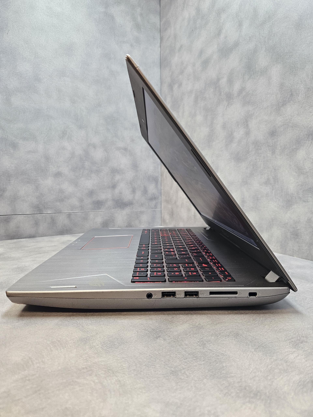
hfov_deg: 58.9
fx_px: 277
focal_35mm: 23
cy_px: 208
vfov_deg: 73.9
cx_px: 156
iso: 400
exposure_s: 1/100
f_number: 1.8
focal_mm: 5.4
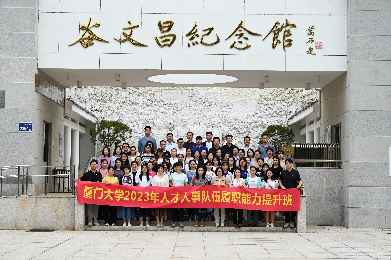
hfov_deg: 27.0
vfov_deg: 18.2
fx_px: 814
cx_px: 196
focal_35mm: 75
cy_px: 130
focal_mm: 75
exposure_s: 1/125
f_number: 10
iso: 250
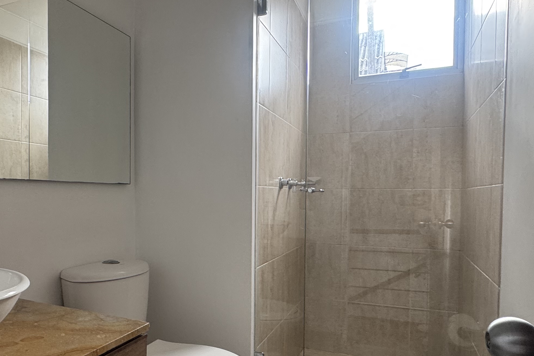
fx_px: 445
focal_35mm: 30
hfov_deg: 60.5
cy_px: 214
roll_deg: +1.8
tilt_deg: -2.8
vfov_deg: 43.4
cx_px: 178
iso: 160
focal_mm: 2.22
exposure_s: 1/99
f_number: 2.2
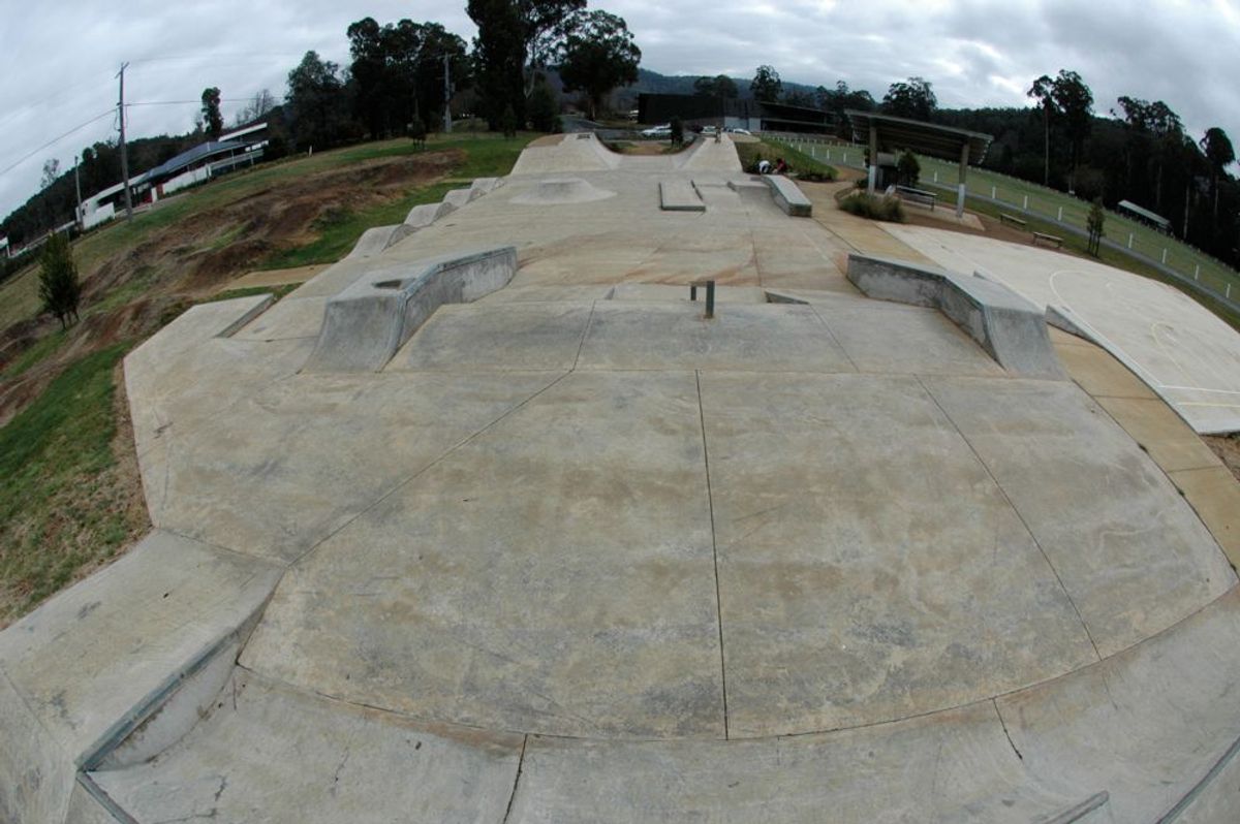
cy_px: 412
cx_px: 620
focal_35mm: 16
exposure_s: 1/640
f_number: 13
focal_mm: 10.5
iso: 800
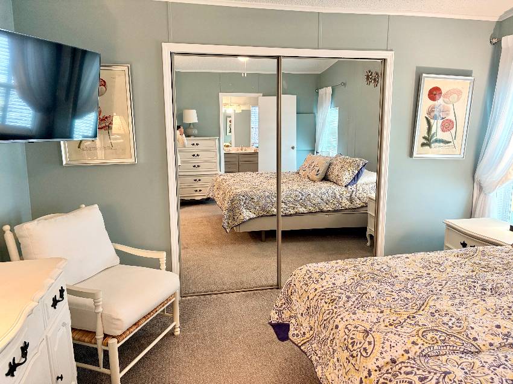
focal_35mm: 26
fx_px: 385
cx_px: 256
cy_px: 192
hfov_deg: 67.3
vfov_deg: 53.0
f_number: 1.6
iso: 200
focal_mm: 5.96
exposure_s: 1/60
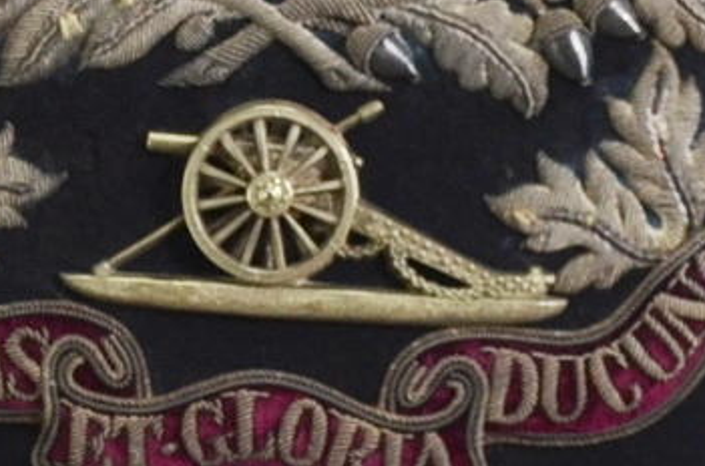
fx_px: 5351
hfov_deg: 7.5
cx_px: 233
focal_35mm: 274
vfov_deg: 4.9
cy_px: 1028
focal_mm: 26
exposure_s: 1/125
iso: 280
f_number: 5.6
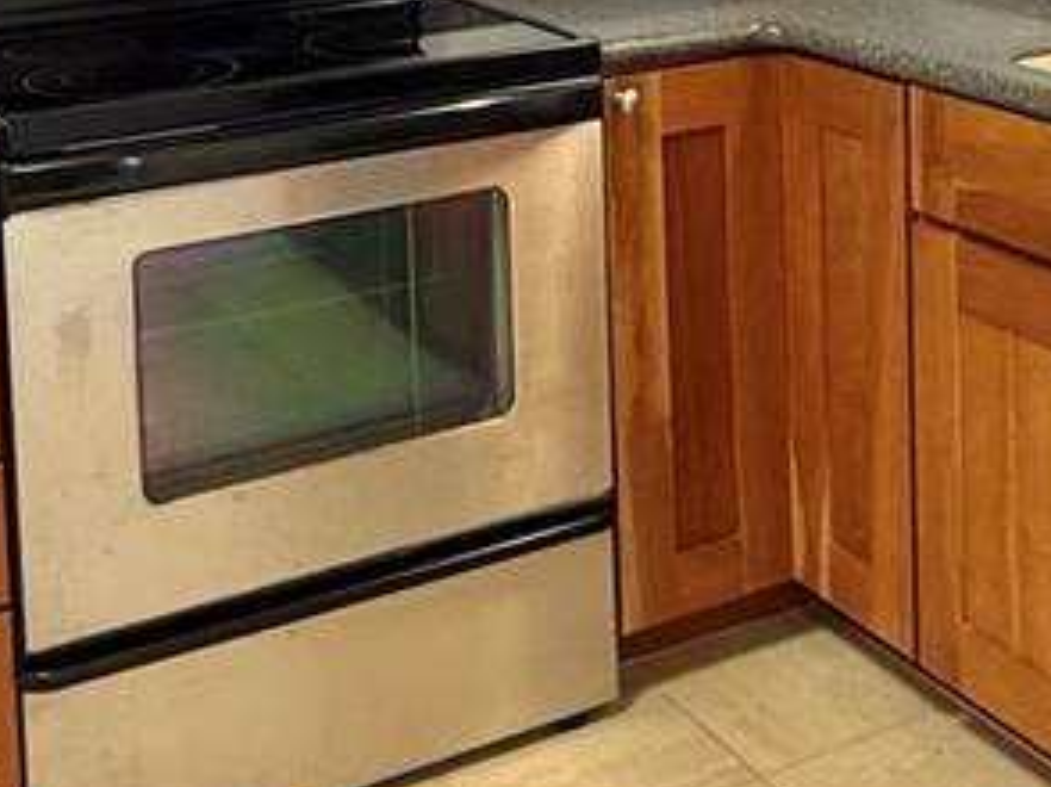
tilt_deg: -3.9
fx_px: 1851
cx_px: 518
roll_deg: +1.1
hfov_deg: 31.7
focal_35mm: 61
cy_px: -77
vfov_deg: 22.6
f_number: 2.2
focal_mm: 2.22
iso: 250
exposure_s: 1/60
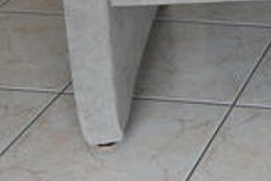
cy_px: -125
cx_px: 448
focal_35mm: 122
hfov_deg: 15.1
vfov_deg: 10.7
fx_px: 918
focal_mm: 20
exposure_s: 1/25
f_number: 7.1
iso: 800
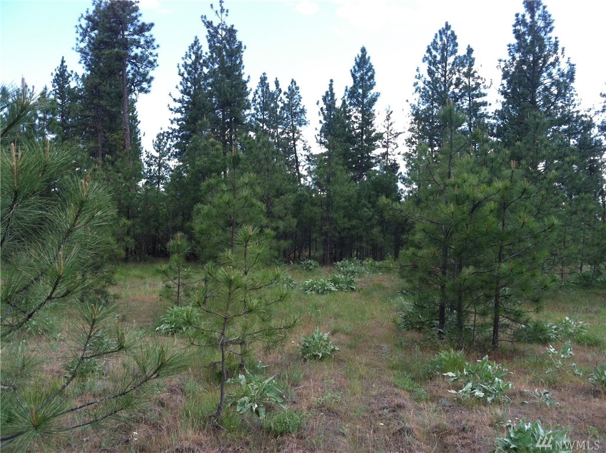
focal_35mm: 35
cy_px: 226
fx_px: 612
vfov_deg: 40.6
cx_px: 303
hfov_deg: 52.7
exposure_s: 1/268
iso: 80
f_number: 2.8
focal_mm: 3.85
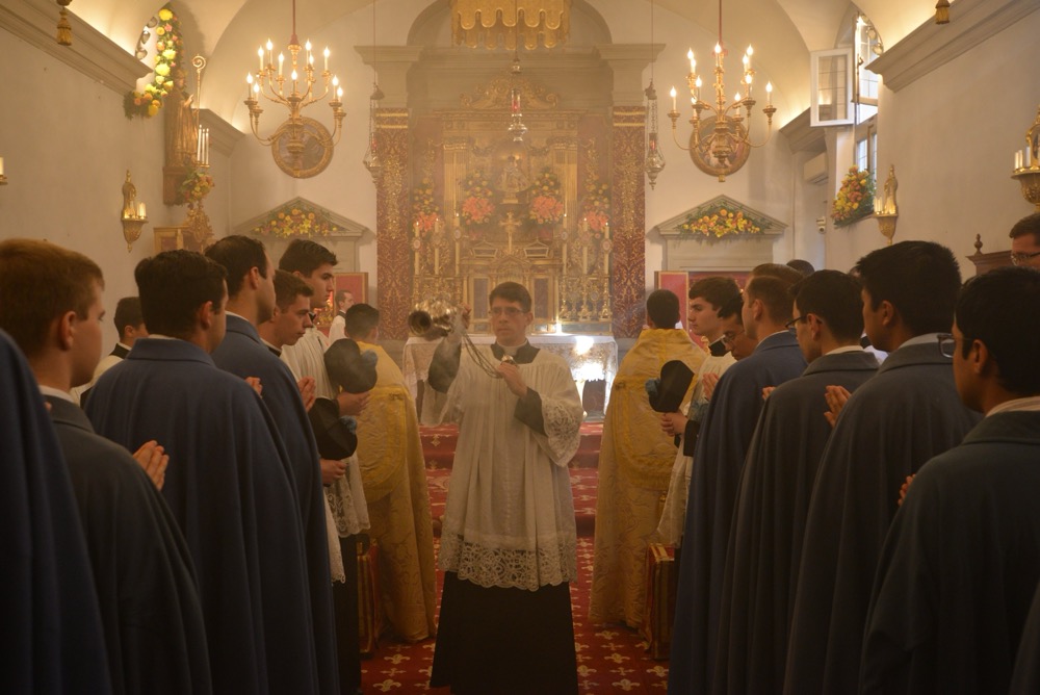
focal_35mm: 35
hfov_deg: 54.4
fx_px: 1012
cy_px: 348
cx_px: 520
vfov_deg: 37.9
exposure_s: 1/160
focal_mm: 35
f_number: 6.3
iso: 1600
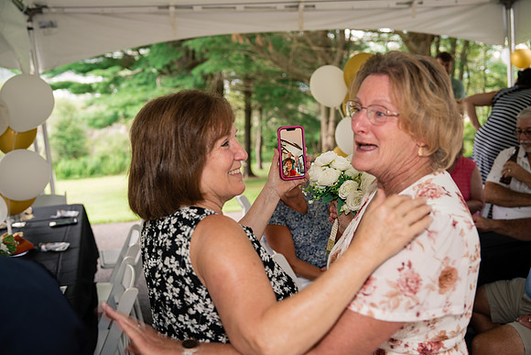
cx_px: 266
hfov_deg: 53.1
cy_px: 178
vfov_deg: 36.9
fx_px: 531
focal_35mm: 36
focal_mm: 36
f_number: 2.8
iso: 200
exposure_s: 1/80
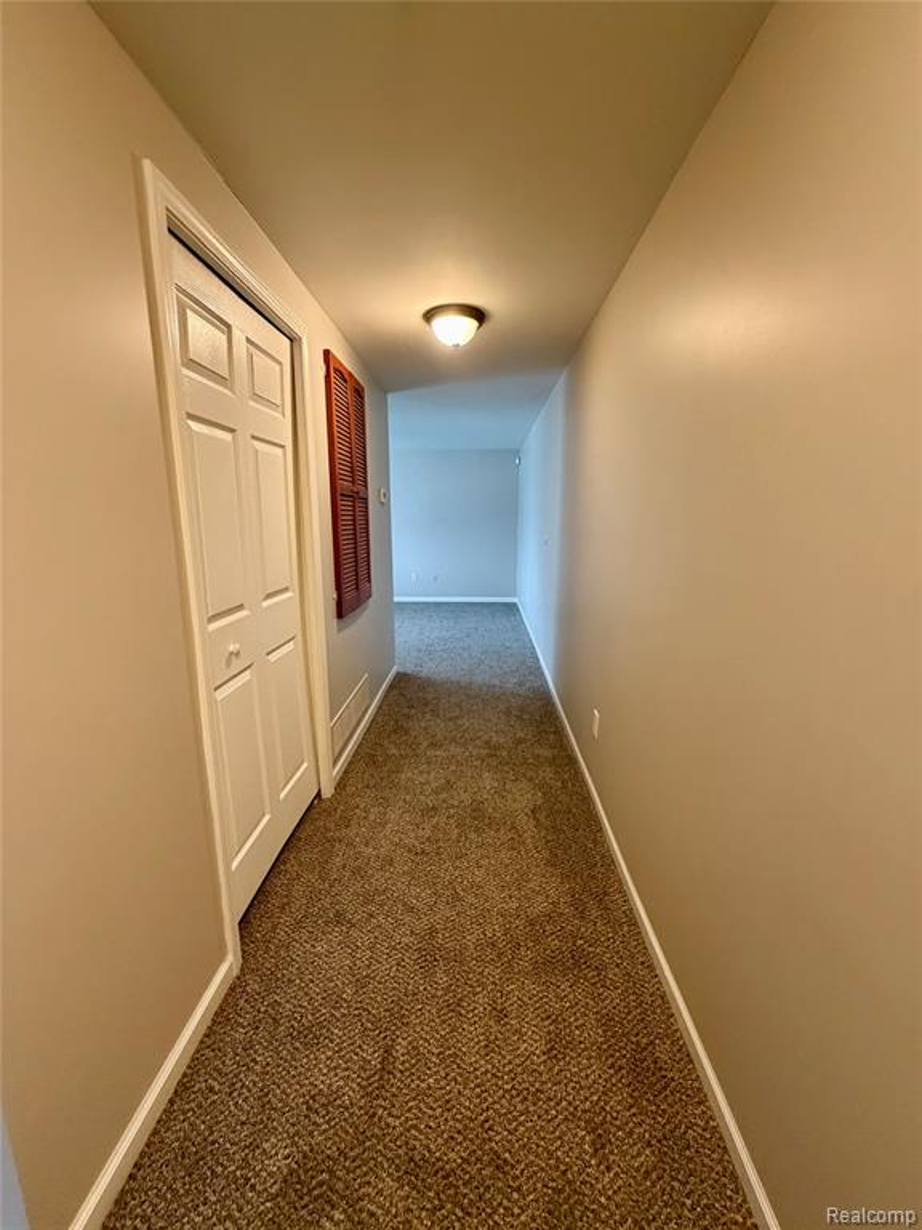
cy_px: 615
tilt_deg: -10.6
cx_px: 461
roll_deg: +0.1
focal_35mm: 14
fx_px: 497
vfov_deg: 102.1
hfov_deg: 85.7
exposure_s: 1/60
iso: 640
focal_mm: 2.22
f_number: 2.2
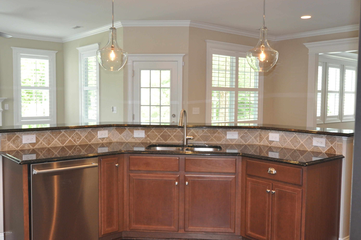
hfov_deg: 53.2
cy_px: 120
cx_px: 180
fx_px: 361
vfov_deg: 36.8
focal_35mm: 36
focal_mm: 24
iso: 800
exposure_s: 1/60
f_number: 4
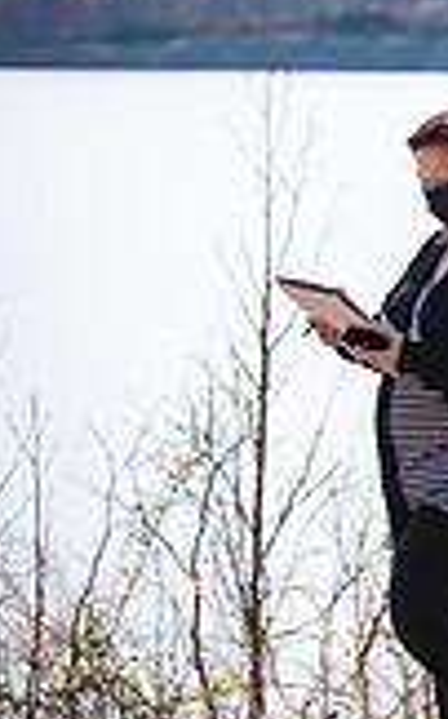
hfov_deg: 3.9
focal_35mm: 328
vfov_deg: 6.4
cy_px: 82
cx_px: 1269
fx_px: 6419
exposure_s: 1/800
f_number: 2.8
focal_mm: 90
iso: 100
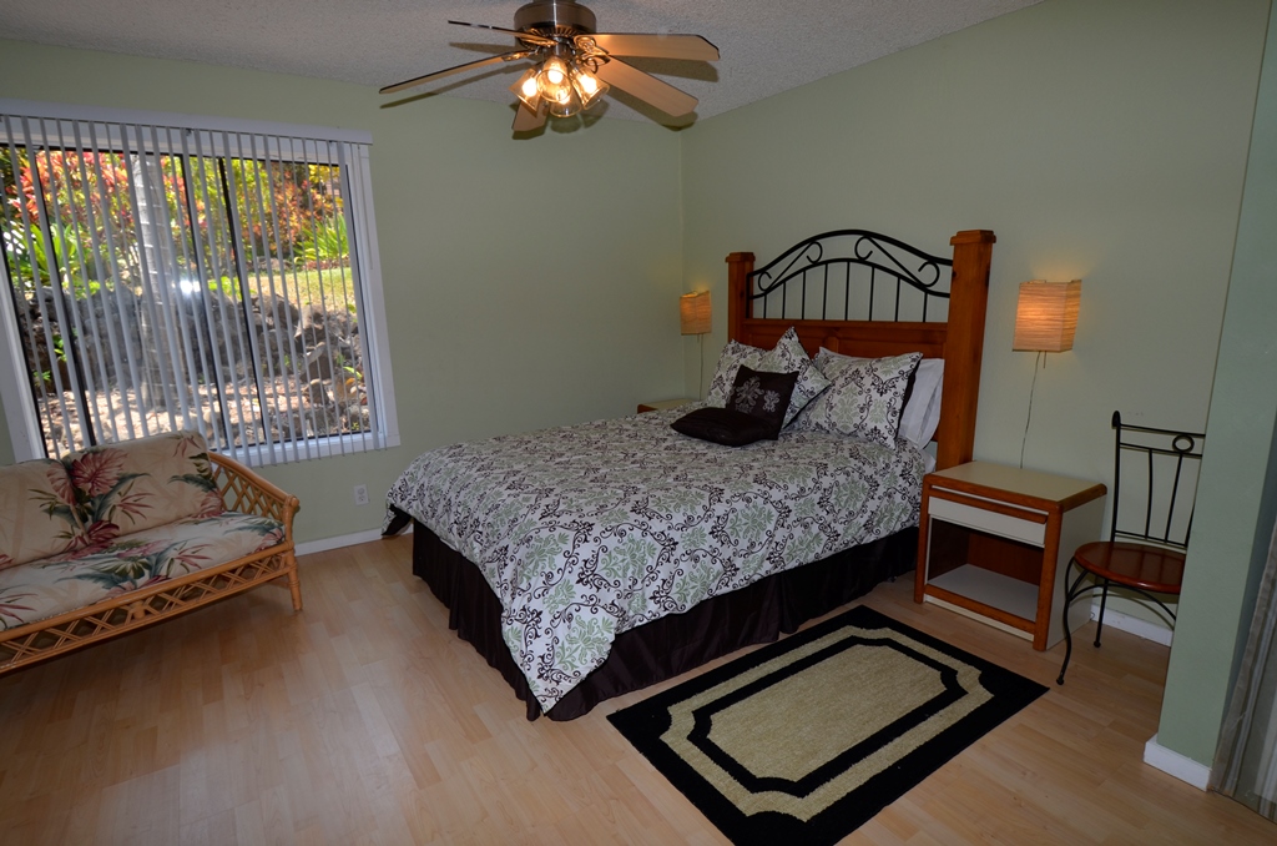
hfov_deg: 90.1
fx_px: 637
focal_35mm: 18
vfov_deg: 67.1
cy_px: 423
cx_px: 638
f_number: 8
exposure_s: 1/125
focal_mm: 12
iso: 200
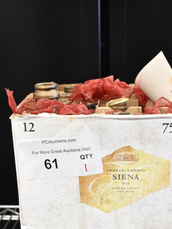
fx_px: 403
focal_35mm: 61
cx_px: 124
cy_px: 170
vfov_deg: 31.3
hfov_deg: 23.9
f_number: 4
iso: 1800
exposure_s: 1/40
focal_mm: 25
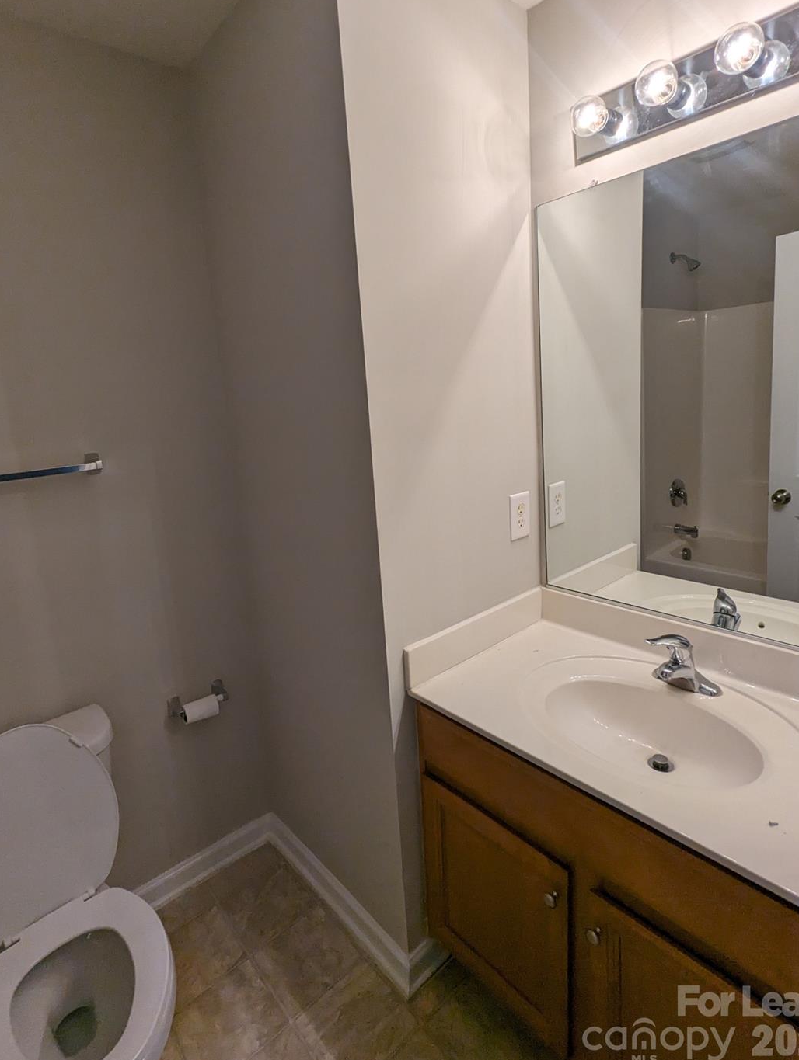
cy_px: 475
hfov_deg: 71.7
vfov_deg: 87.4
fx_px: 552
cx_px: 397
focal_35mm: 18
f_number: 2.2
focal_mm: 2.35
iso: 98
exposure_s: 1/120
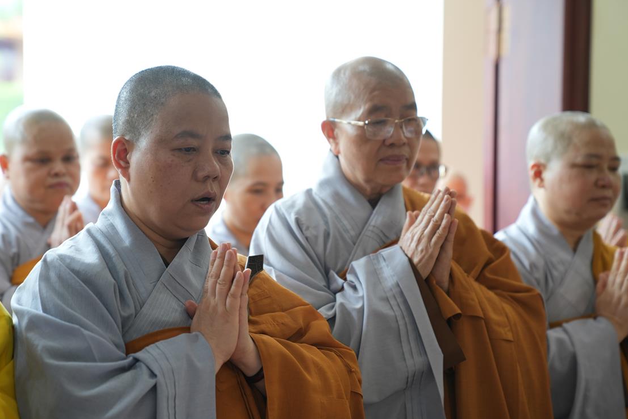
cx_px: 295
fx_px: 1326
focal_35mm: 76
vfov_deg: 18.0
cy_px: 216
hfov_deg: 26.6
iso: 400
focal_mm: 70
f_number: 2.8
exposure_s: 1/80
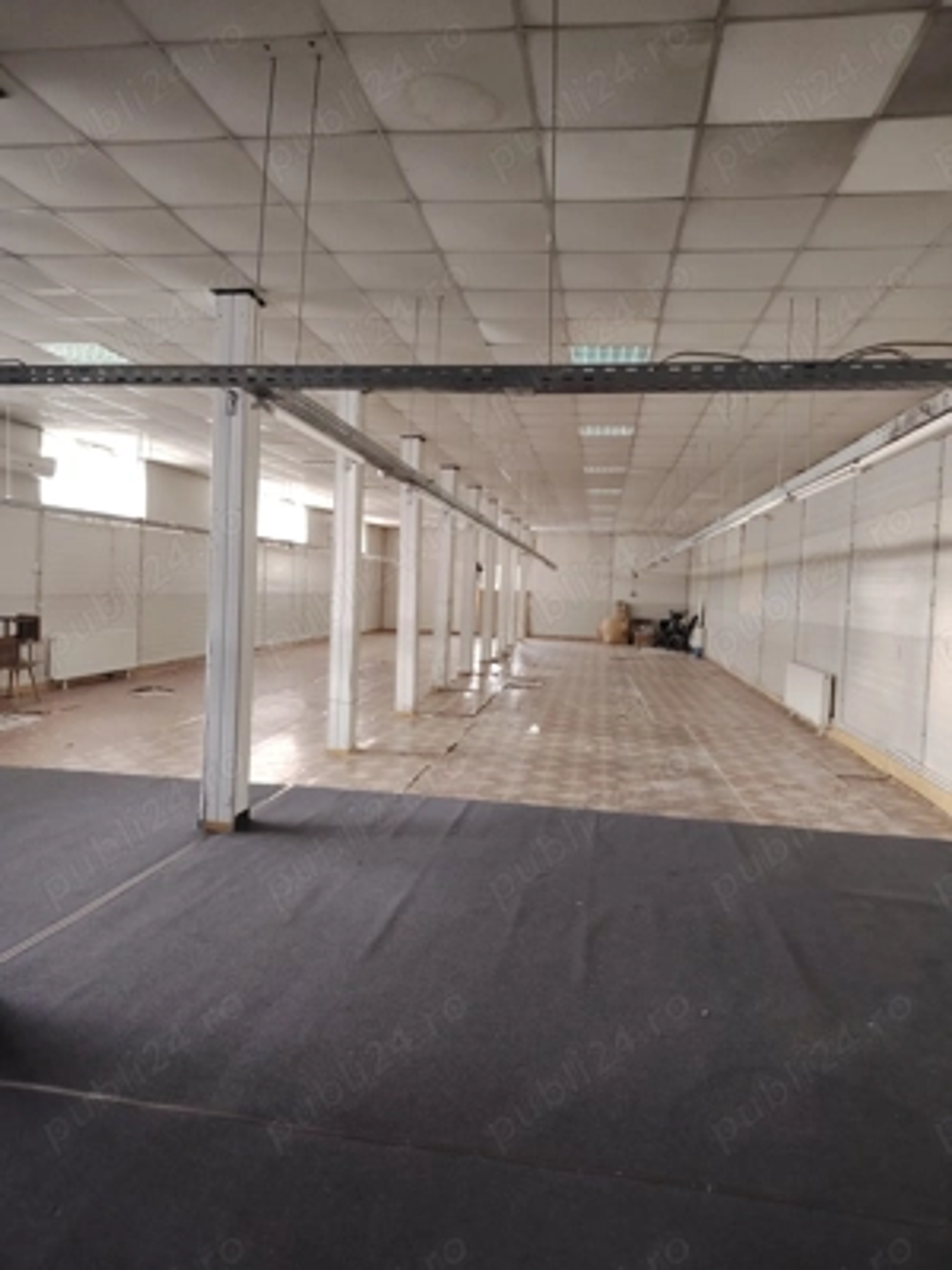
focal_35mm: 24
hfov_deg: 56.8
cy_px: 635
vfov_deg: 71.6
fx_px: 880
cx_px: 476
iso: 1553
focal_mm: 5.25
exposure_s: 1/25
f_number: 1.75
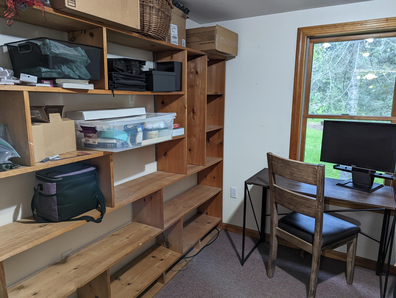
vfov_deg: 56.9
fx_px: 275
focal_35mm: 24
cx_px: 198
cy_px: 149
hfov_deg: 71.5
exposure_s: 1/24
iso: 79
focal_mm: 6.81
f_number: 1.85
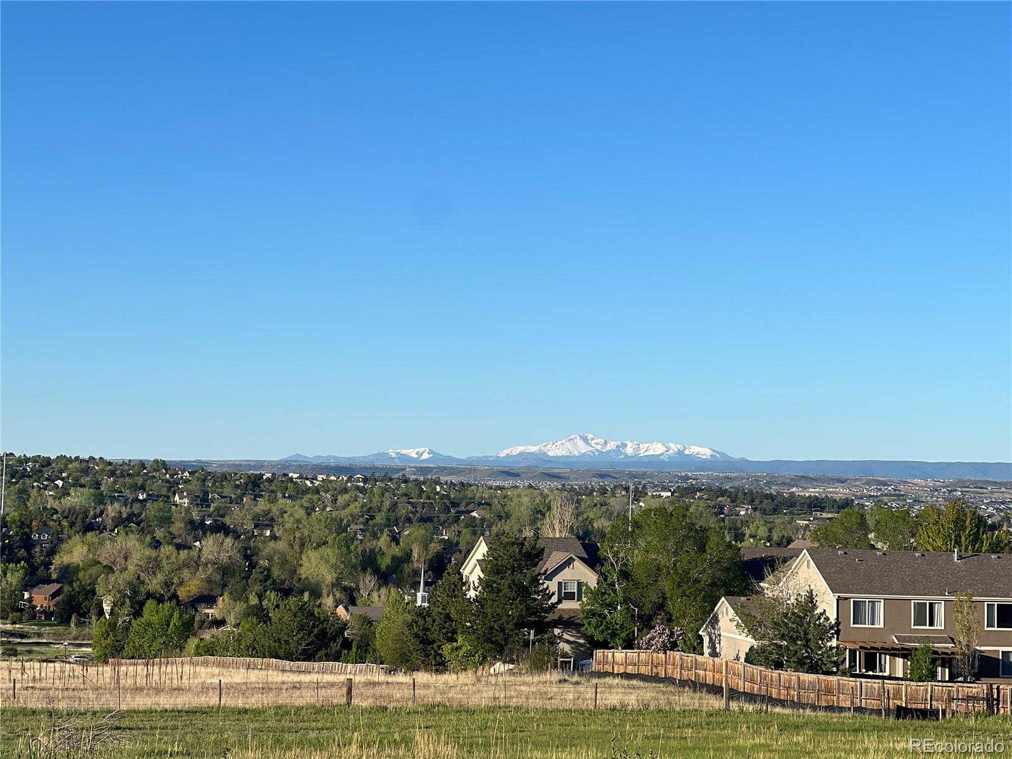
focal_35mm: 77
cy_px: 380
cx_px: 506
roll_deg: -2.3
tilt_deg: +3.1
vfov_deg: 19.1
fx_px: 2251
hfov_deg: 25.3
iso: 32
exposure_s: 1/742
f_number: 2.8
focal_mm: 9
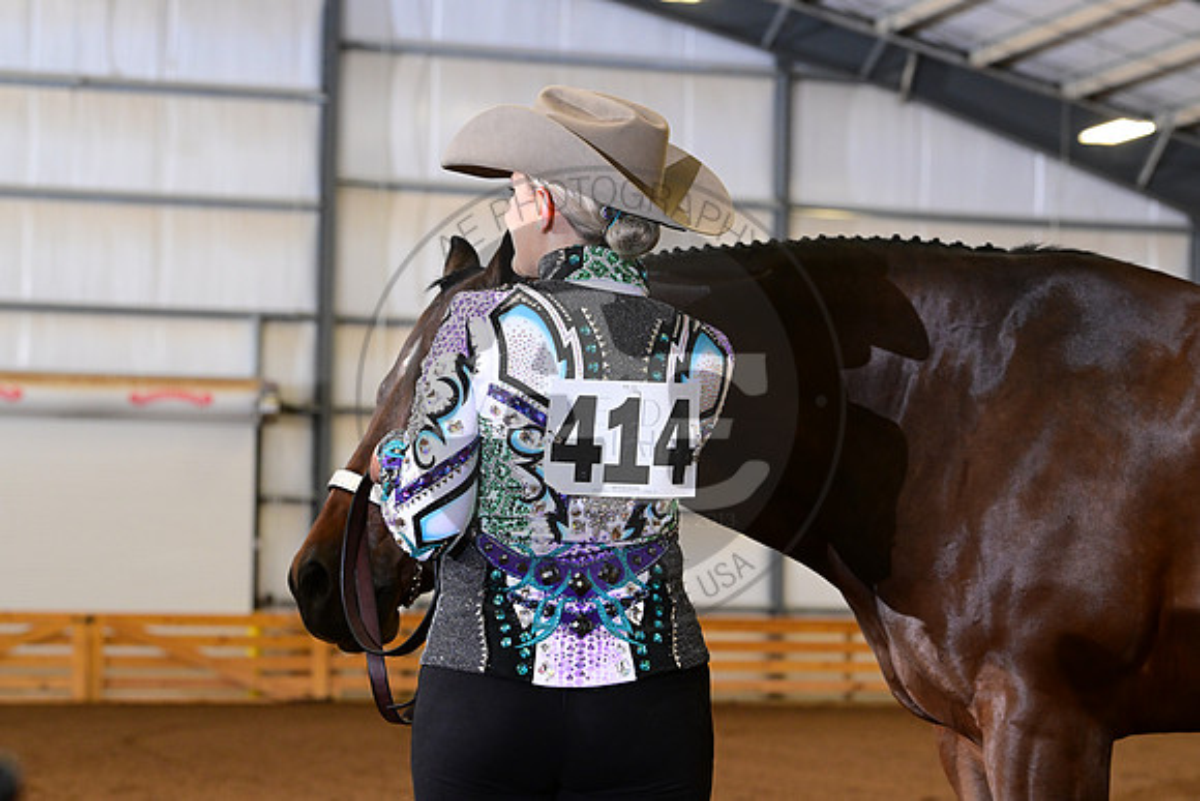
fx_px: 3167
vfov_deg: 14.4
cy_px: 400
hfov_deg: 21.5
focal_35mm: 95
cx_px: 600
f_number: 6.3
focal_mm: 95
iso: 2500
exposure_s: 1/125
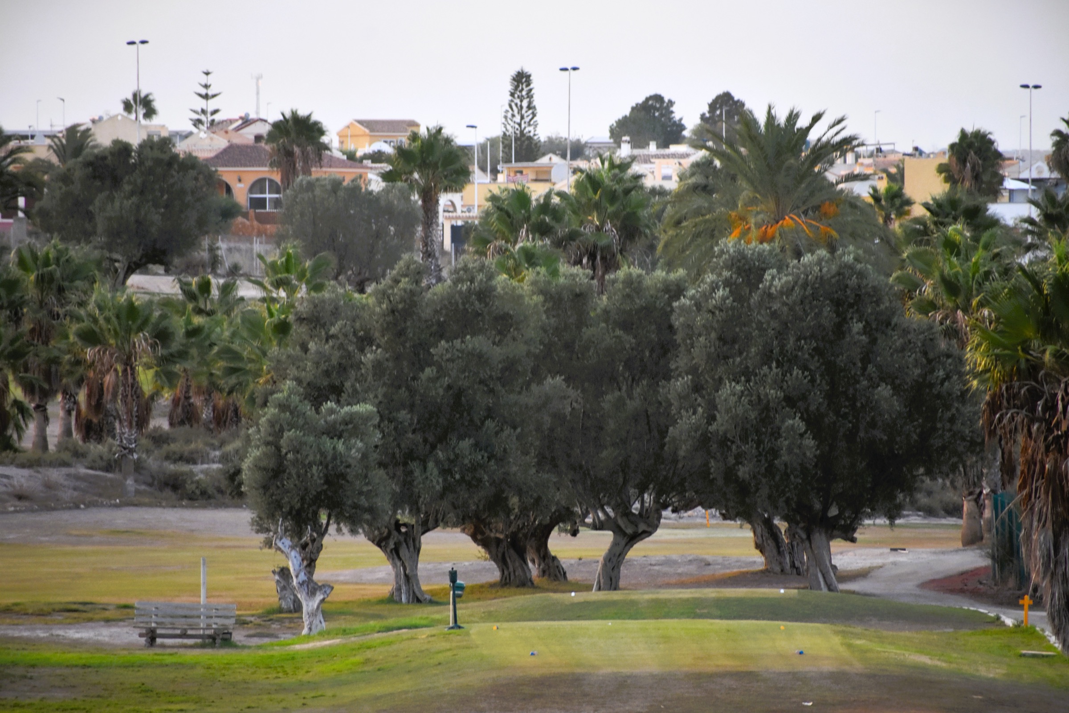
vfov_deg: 3.1
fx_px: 13361
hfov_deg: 4.6
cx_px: 534
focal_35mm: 450
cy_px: 356
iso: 1600
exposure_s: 1/200
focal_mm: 300
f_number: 6.3
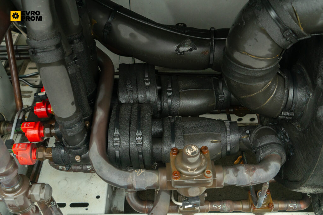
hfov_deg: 53.1
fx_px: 323
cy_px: 108
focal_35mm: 36
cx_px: 162
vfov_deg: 36.9
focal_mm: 36
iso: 640
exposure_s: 1/125
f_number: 7.1
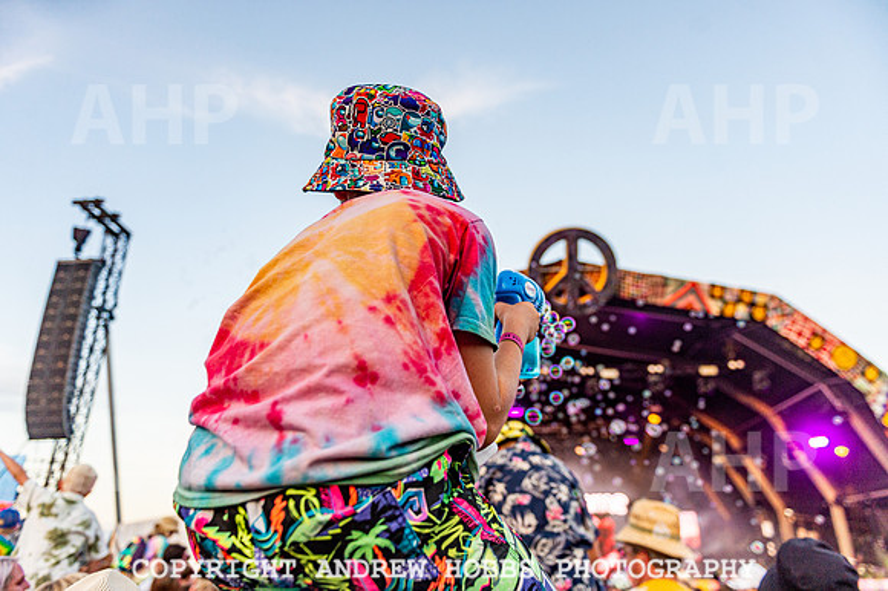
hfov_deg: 73.8
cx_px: 444
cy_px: 296
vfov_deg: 53.1
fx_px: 592
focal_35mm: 24
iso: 640
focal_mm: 24
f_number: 2.8
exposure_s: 1/1250
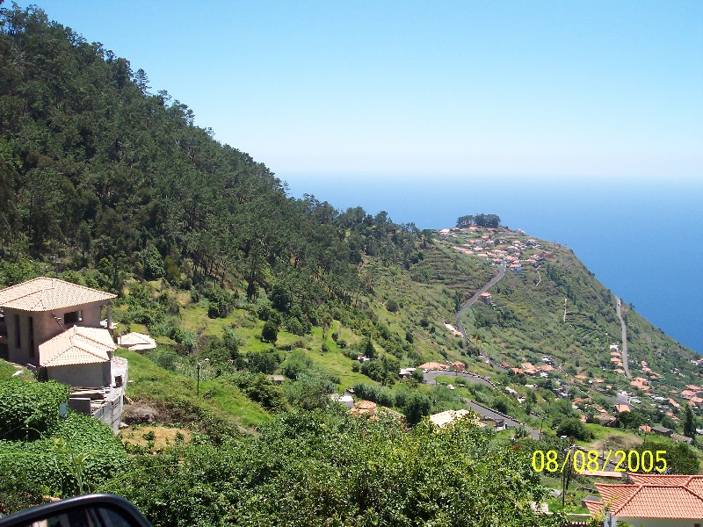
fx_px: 772
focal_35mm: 38
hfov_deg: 49.0
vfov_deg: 37.7
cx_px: 352
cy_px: 264
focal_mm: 8
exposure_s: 1/500
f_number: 4.8
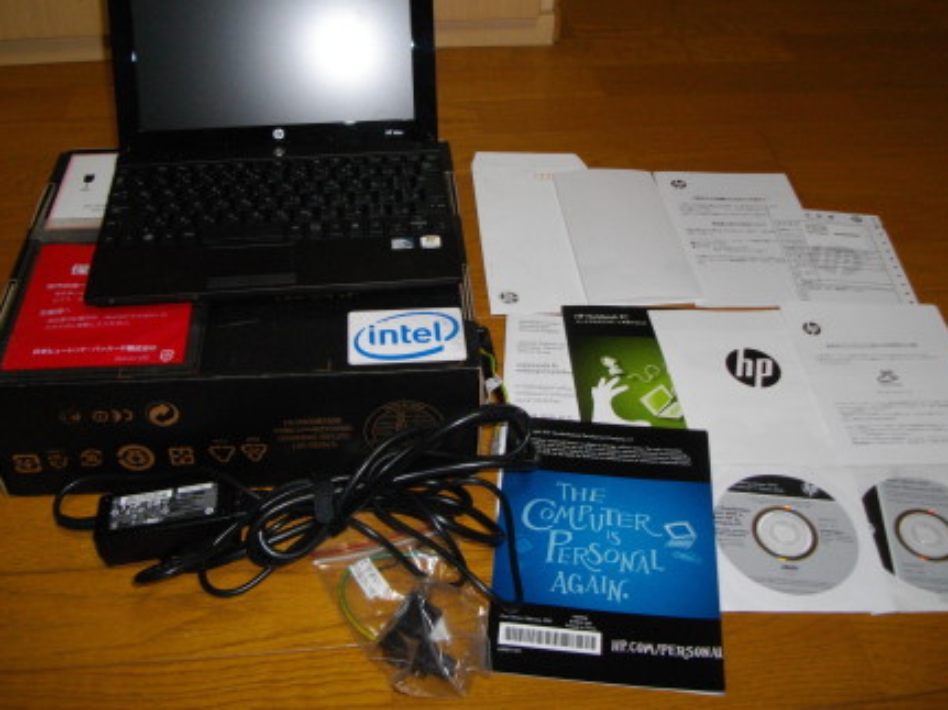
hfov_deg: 51.4
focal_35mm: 36
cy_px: 300
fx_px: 986
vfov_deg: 39.5
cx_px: 471
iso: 200
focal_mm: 5.7
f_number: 2.9
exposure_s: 1/50
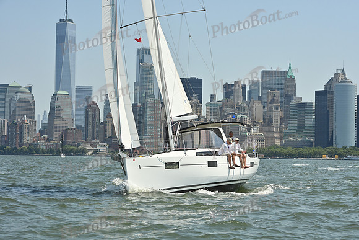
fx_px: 848
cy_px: 120
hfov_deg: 23.9
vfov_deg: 16.1
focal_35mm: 85
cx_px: 180
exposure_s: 1/1250
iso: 320
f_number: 10
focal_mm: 85
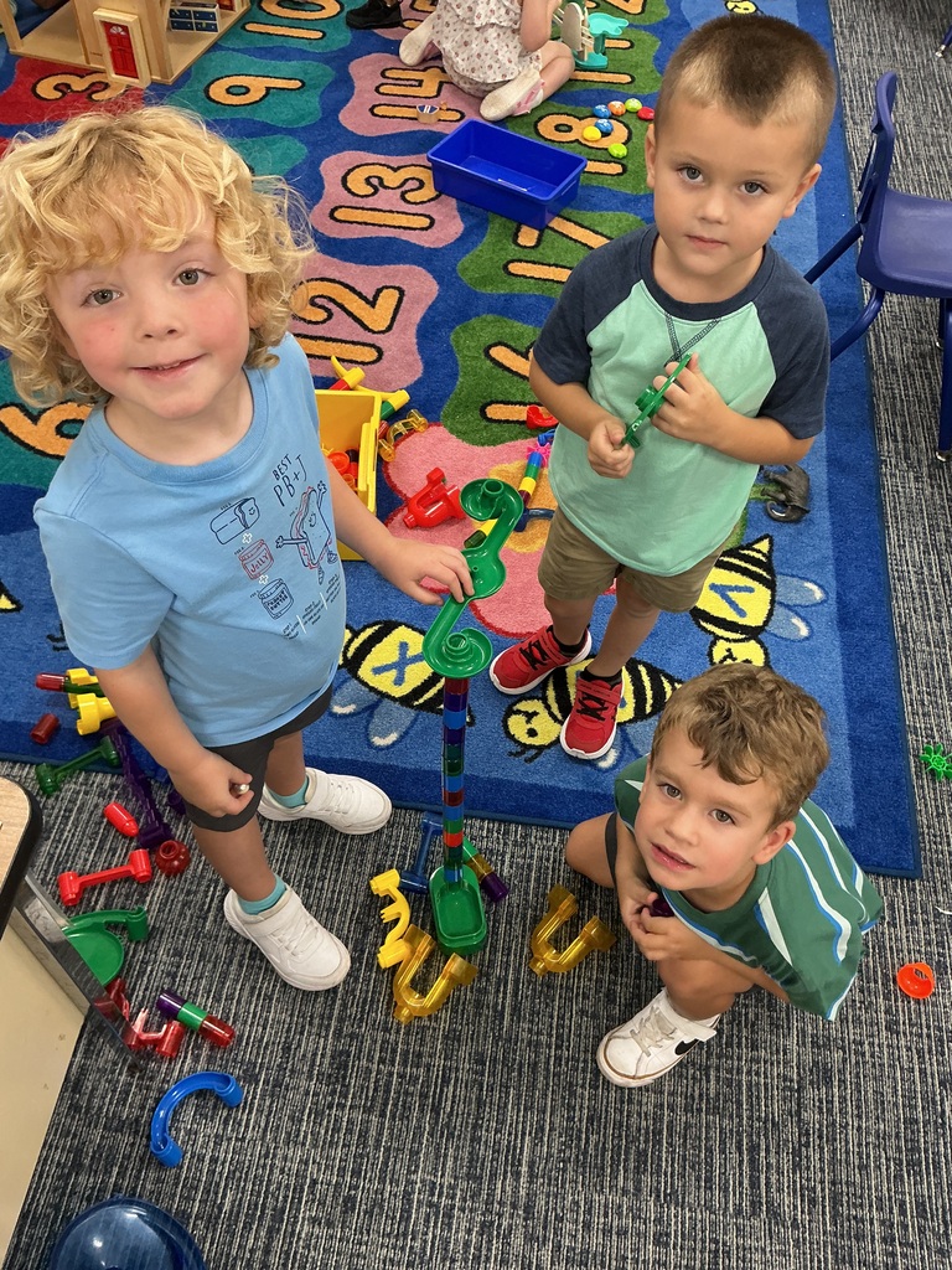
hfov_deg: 48.2
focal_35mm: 29
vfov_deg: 61.7
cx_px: 476
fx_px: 1063
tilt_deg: -53.7
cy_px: 635
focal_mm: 3
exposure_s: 1/60
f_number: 1.8
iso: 80
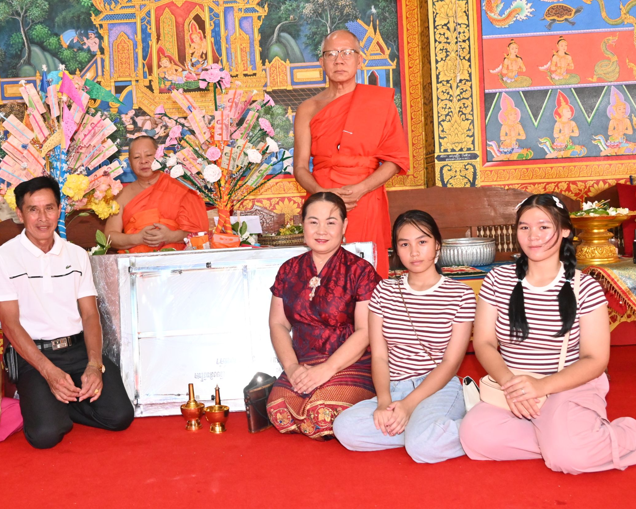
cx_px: 262
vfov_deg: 36.5
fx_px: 772
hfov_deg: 44.6
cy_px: 252
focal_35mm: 41
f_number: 4
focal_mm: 24
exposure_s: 1/500
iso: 3200
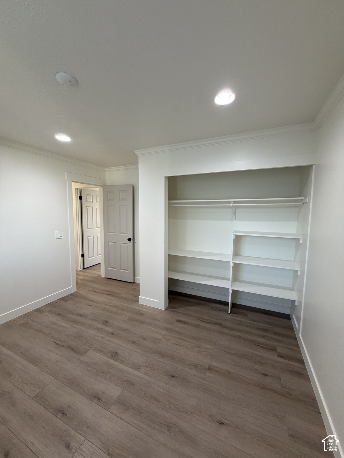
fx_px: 186
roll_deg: -0.7
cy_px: 229
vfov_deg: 102.1
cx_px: 172
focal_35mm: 14
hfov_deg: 85.7
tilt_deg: -6.4
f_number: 2.2
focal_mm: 2.22
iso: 200
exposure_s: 1/60
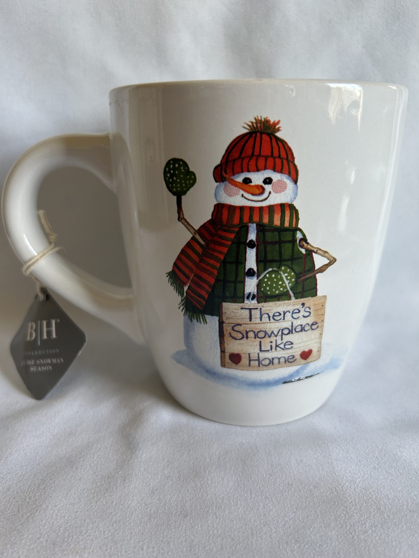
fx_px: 420
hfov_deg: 53.1
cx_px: 210
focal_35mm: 26
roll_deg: +0.7
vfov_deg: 67.3
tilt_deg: -21.1
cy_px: 279
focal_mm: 5.7
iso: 125
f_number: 1.5
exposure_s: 1/121
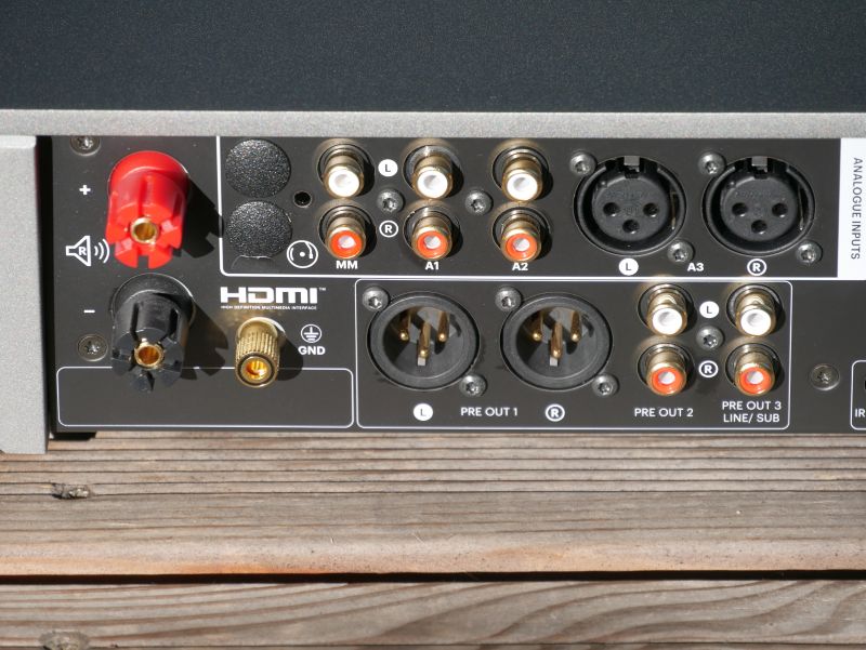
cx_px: 433
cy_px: 325
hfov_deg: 7.1
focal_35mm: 280
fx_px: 7009
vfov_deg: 5.3
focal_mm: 140
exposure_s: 1/400
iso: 200
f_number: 5.6
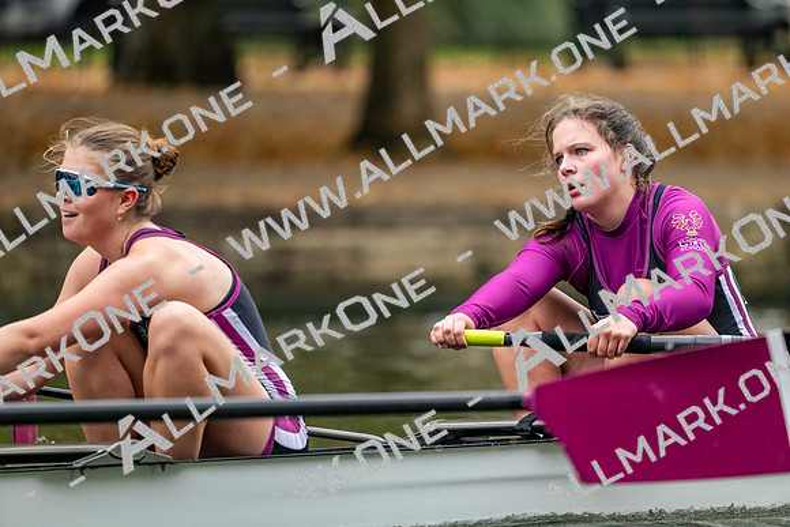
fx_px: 8779
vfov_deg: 3.4
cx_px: 395
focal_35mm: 400
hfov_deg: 5.2
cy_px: 264
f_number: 4.5
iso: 3200
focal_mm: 400
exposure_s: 1/2500
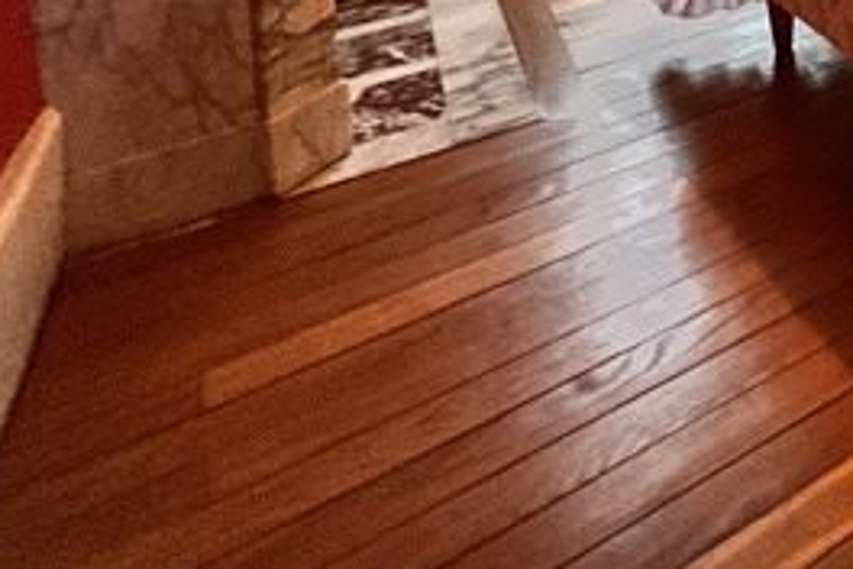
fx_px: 971
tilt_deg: -5.2
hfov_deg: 31.2
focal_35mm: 41
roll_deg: +2.3
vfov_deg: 22.7
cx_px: 1205
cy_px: -391
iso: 800
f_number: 1.8
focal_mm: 1.57
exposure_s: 1/50
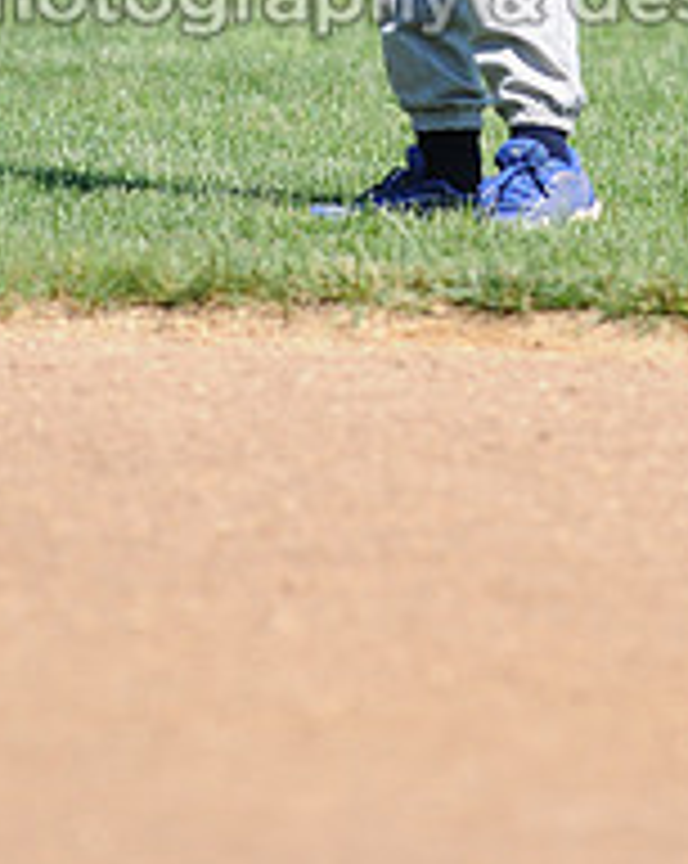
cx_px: 506
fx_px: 32530
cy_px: -220
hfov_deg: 1.2
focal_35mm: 1275
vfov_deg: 1.5
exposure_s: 1/1250
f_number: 4
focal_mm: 300
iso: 200
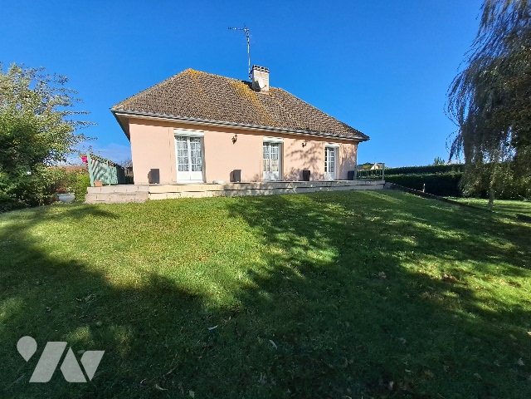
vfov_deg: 89.9
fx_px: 199
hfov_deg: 106.2
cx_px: 266
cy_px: 200
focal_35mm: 13
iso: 40
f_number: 2.2
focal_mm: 1.42
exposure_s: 1/2045
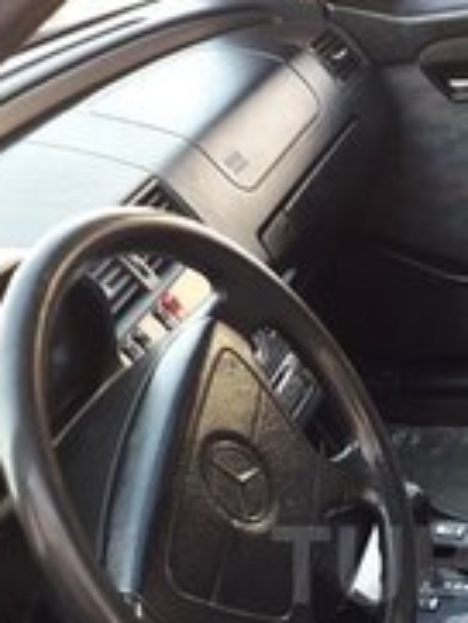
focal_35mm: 74
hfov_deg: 19.0
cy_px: 564
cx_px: 537
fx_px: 1332
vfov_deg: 25.5
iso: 64
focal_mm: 3.6
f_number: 1.9
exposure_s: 1/50
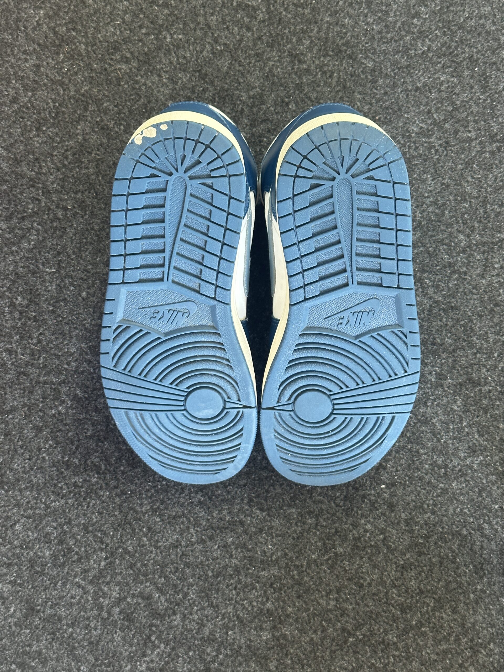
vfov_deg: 39.7
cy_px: 336
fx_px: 932
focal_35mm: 48
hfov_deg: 30.3
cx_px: 252
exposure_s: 1/33
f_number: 1.78
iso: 250
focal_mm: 6.86
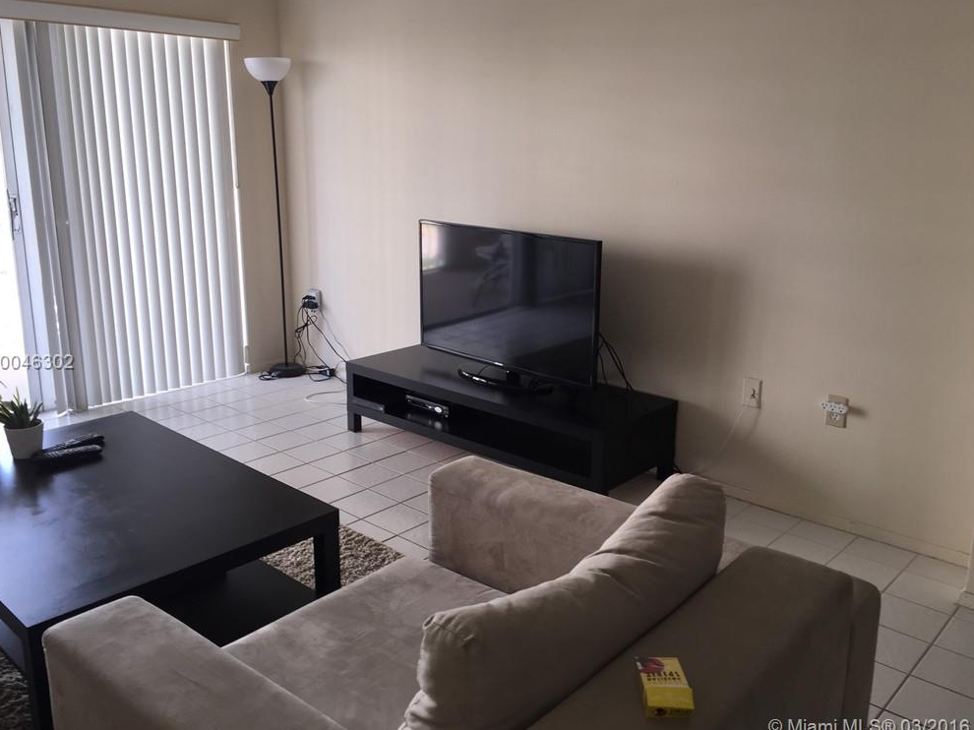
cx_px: 475
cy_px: 363
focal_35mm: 30
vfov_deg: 46.8
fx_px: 844
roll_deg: -2.0
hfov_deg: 60.0
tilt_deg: -13.1
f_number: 2.2
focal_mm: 4.15
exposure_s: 1/63
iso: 32
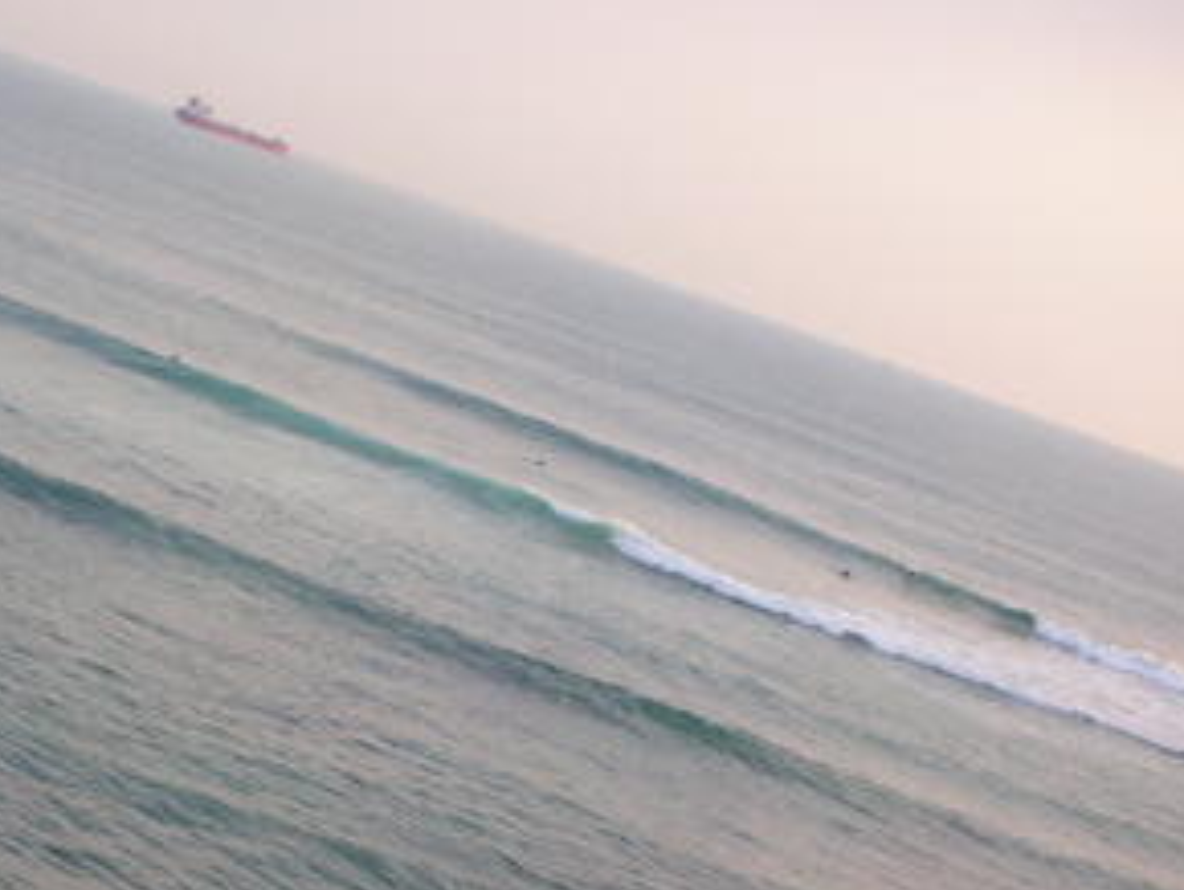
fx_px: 2978
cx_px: 108
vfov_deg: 17.0
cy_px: 535
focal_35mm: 87
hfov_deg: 21.9
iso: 50
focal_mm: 7.7
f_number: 3.5
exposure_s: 1/134
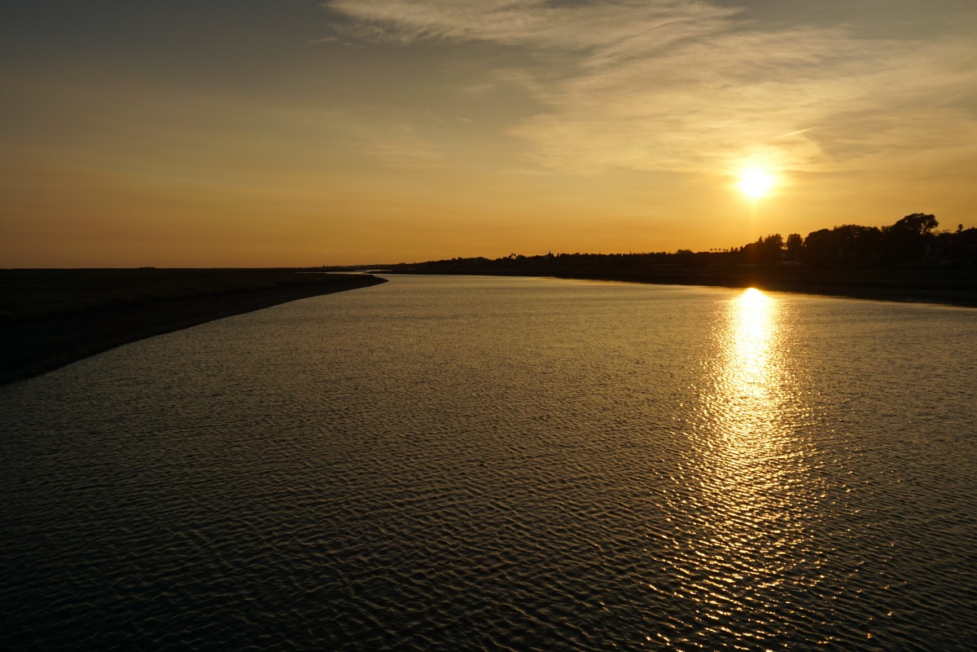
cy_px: 326
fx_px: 855
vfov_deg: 41.7
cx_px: 488
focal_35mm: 32
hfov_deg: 59.5
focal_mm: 21
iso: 160
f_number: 4.5
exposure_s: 1/4000
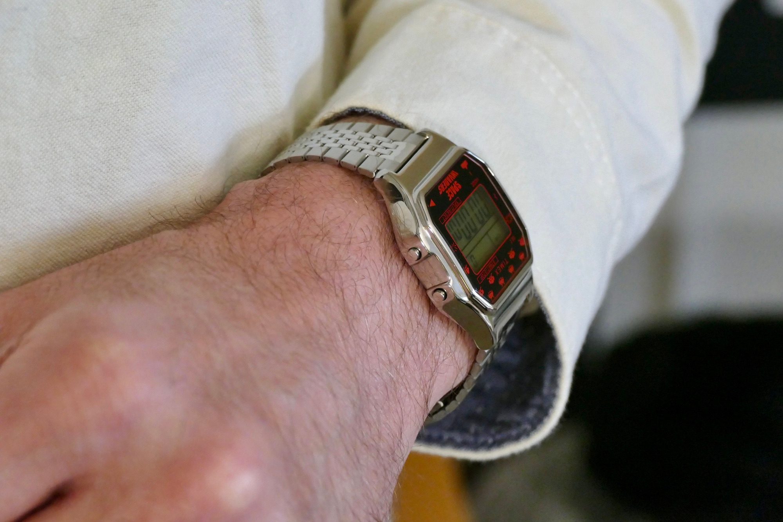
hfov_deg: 14.8
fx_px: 3023
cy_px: 261
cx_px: 392
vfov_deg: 9.9
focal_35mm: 139
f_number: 4.5
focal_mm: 50.69
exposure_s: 1/60
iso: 1600
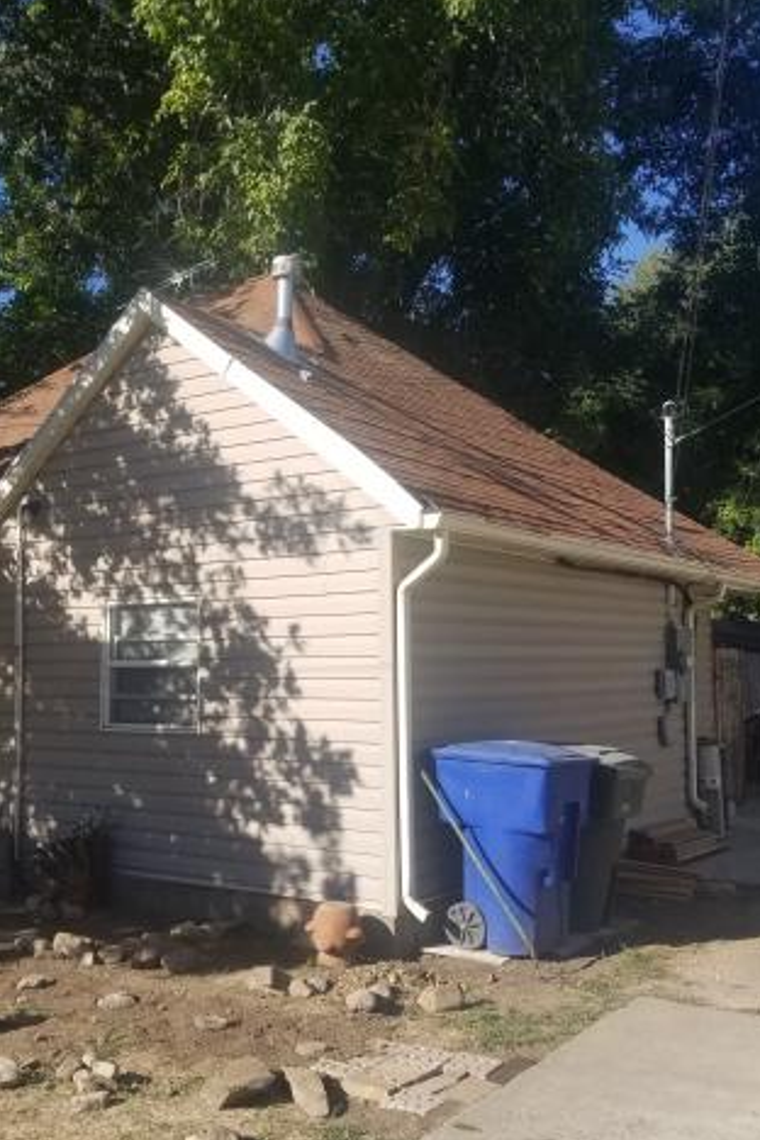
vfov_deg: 51.9
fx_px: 1172
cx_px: 268
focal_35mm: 37
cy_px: 565
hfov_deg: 35.7
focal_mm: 4.25
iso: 50
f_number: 1.7
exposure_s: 1/2168
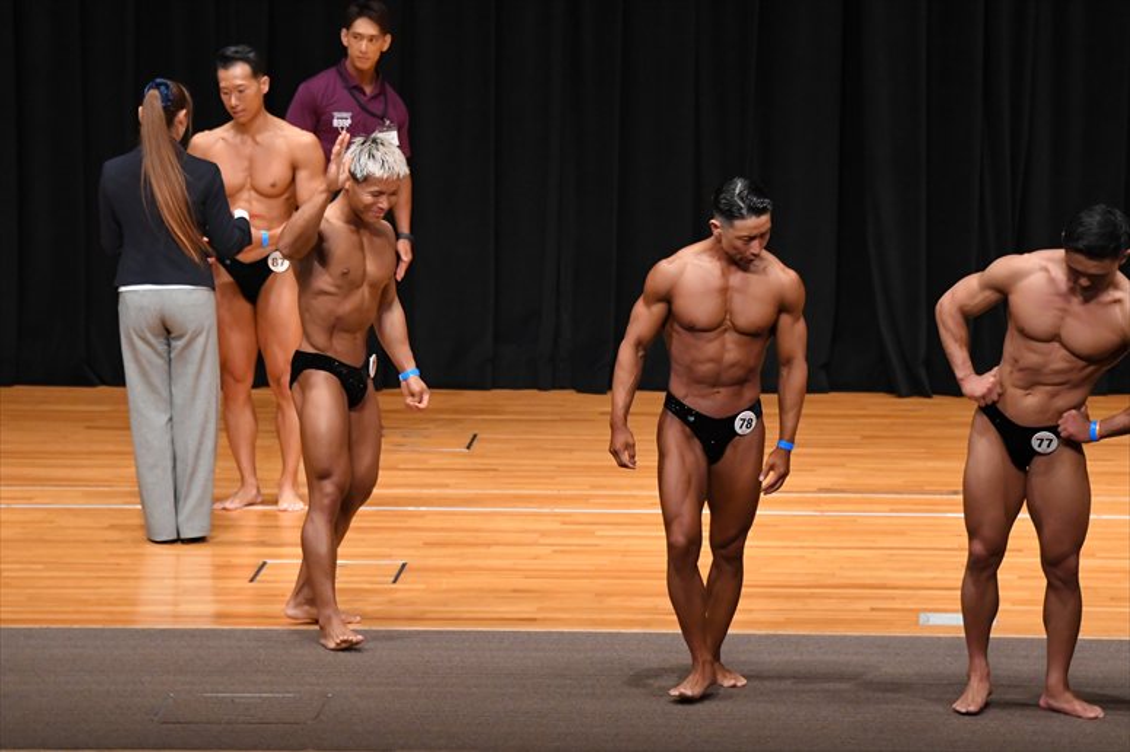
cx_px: 565
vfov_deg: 6.8
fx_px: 6338
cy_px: 376
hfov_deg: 10.2
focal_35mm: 202
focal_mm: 135
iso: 4000
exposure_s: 1/400
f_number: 5.6
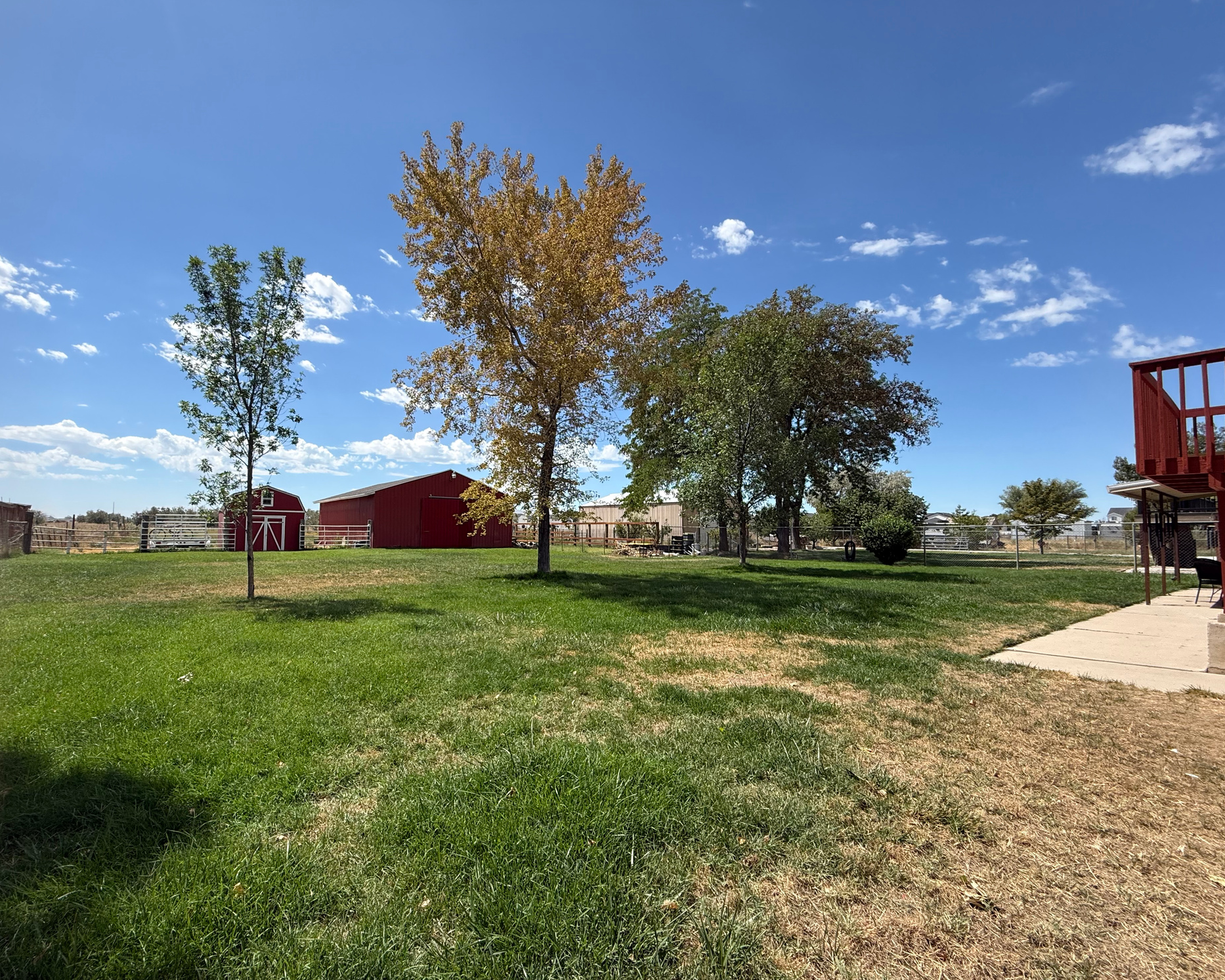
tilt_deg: +3.3
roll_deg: -1.0
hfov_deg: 96.6
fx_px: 544
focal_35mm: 15
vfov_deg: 84.0
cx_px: 564
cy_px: 500
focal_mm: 2.22
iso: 50
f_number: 2.2
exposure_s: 1/1656
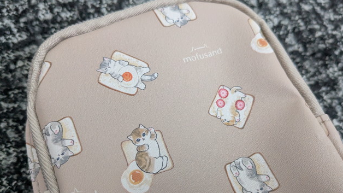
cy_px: 124
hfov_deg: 64.3
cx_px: 173
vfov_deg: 38.6
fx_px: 273
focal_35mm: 30
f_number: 1.73
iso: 738
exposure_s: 1/100
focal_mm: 4.38
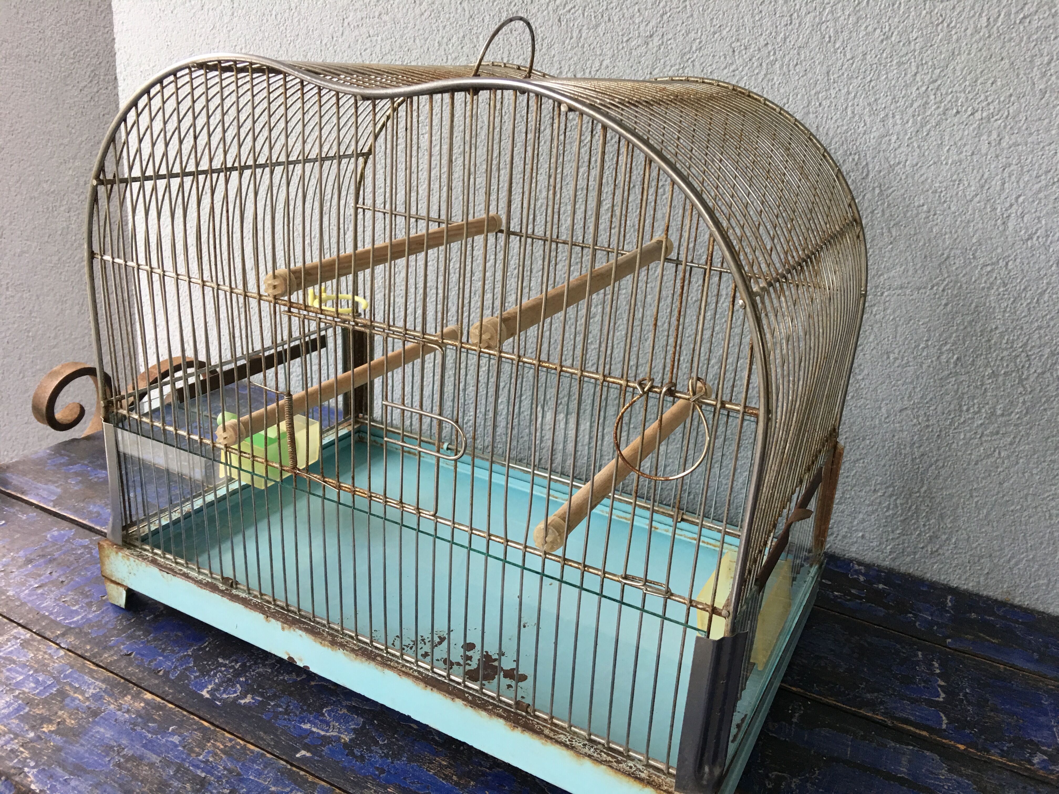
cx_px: 530
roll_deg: -4.2
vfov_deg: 48.2
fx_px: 887
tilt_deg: -19.9
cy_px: 397
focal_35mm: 29
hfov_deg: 61.7
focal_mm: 4.15
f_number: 2.2
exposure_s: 1/17
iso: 50
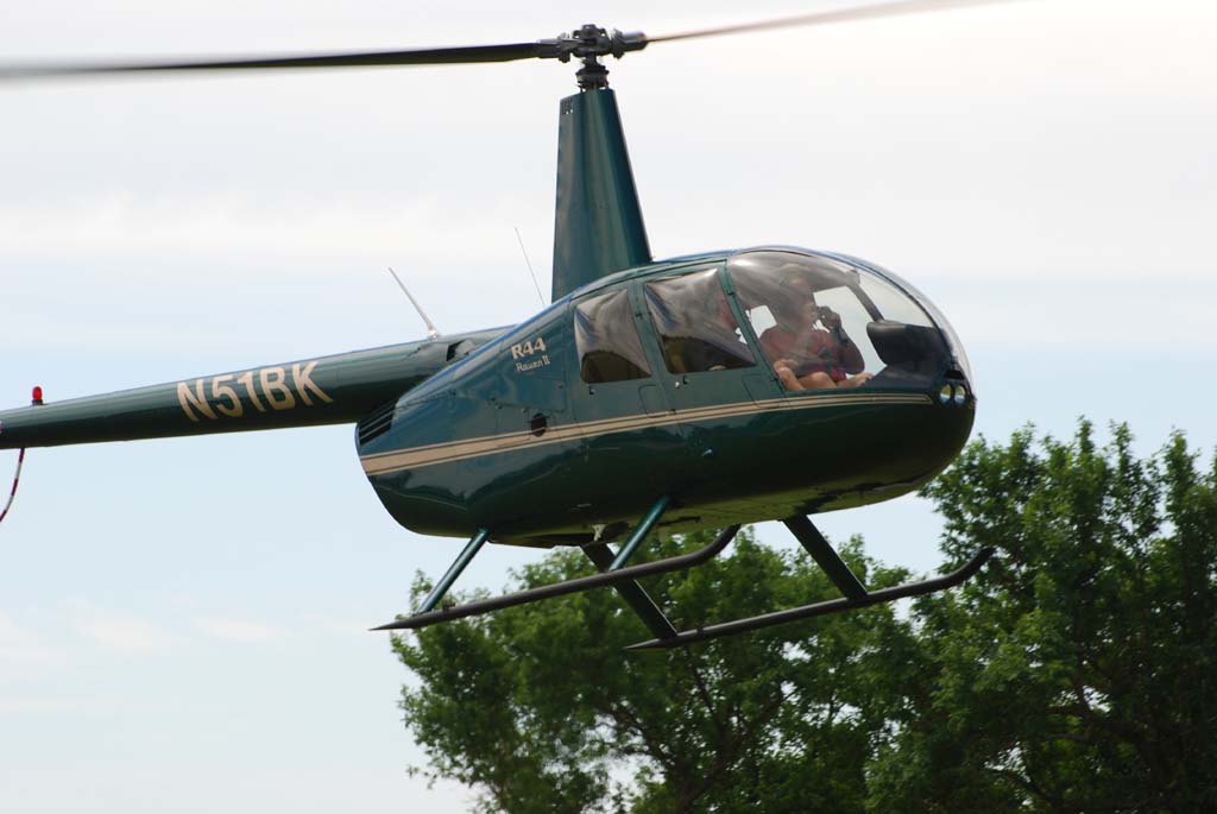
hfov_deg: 7.6
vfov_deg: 5.1
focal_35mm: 270
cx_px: 608
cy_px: 407
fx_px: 9136
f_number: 9
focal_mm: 180
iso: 100
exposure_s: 1/200
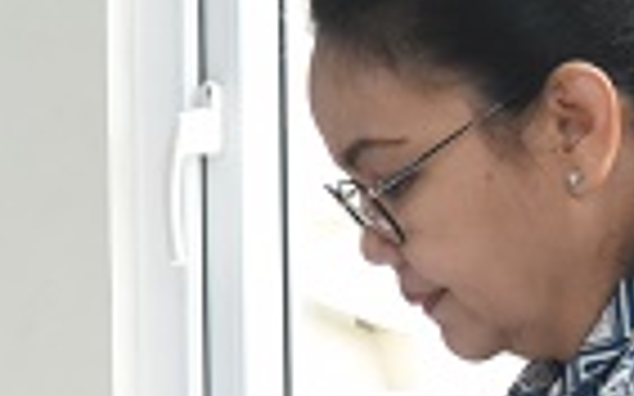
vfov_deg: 4.4
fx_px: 5199
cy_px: 338
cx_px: -821
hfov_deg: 6.7
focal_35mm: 301
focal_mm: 46
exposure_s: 1/200
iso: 3200
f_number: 7.1
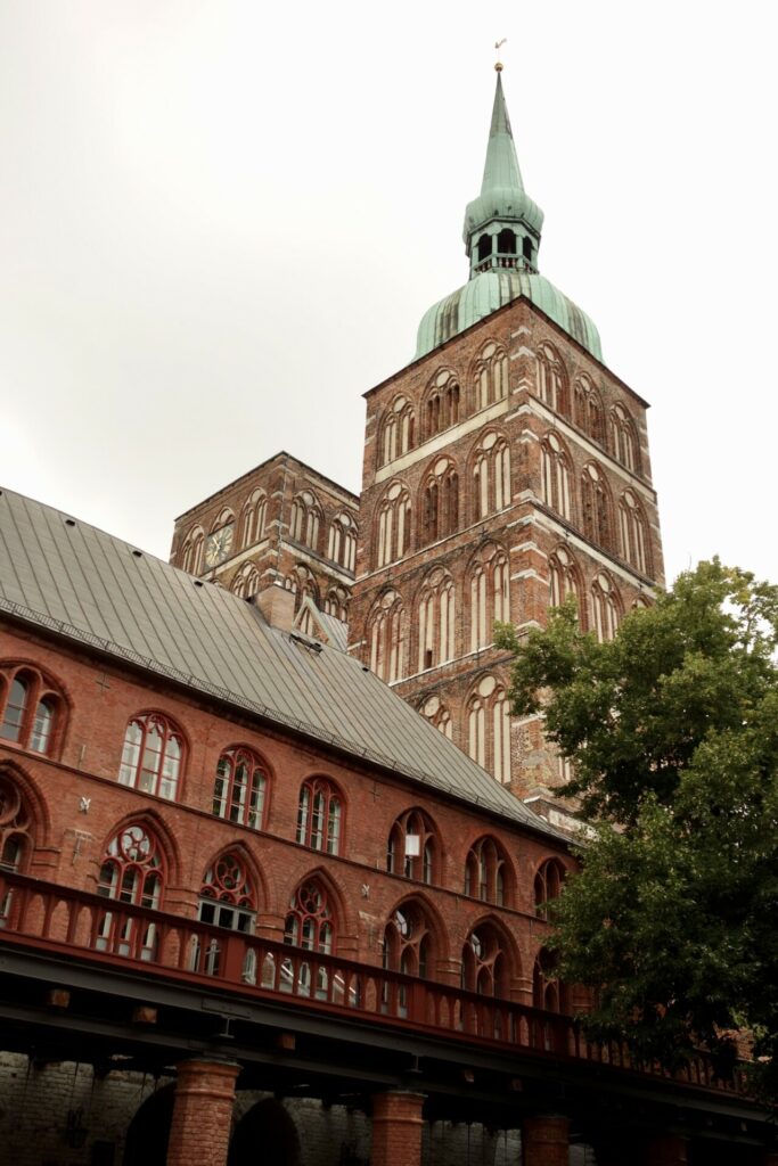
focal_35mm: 33
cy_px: 583
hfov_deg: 40.0
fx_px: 1069
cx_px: 389
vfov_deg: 57.2
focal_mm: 12.32
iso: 125
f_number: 3.2
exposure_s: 1/100
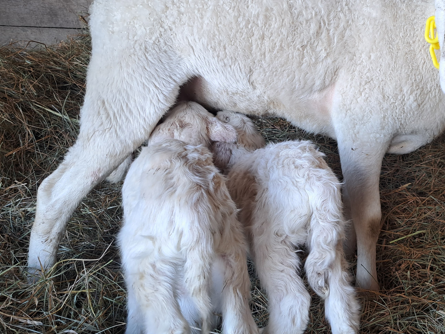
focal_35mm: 43
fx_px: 553
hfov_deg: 42.5
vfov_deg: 33.6
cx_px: 335
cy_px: 147
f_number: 1.8
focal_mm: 5.23
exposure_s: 1/60
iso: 50
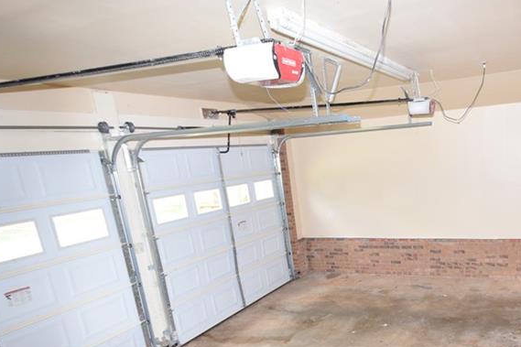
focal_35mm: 27
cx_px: 384
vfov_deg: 46.7
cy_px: 246
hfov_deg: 63.9
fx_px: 391
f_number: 4.5
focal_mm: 10
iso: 800
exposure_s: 1/80
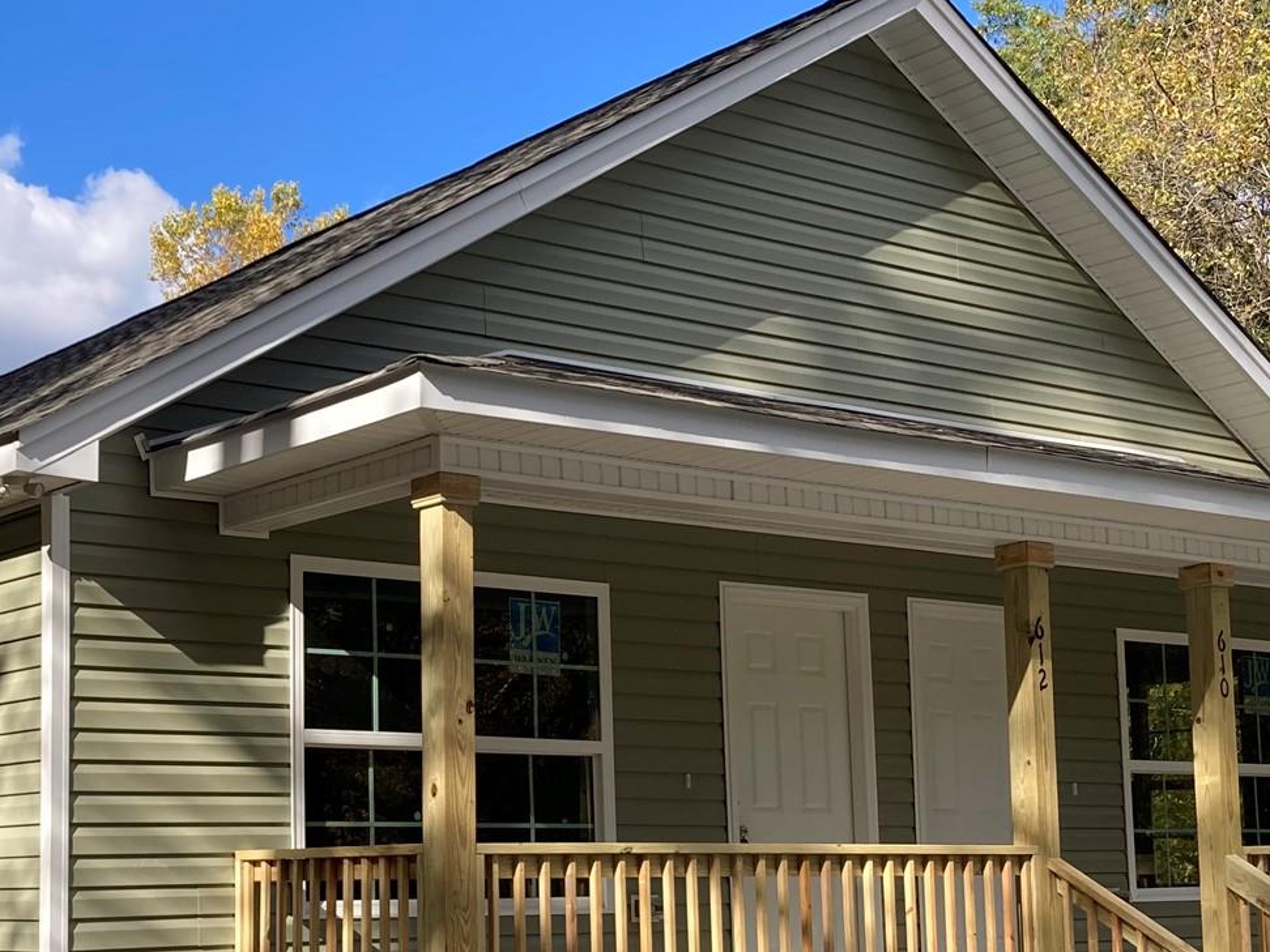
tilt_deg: +7.5
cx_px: 387
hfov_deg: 32.3
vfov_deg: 24.7
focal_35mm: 59
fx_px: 2165
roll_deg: +0.1
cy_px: 659
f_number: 1.8
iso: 20
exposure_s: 1/852
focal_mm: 3.99
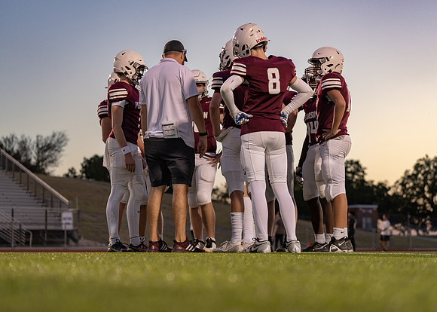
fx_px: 984
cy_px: 160
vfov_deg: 18.0
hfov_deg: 25.0
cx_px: 226
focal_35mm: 79
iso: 800
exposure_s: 1/500
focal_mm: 70
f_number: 2.8
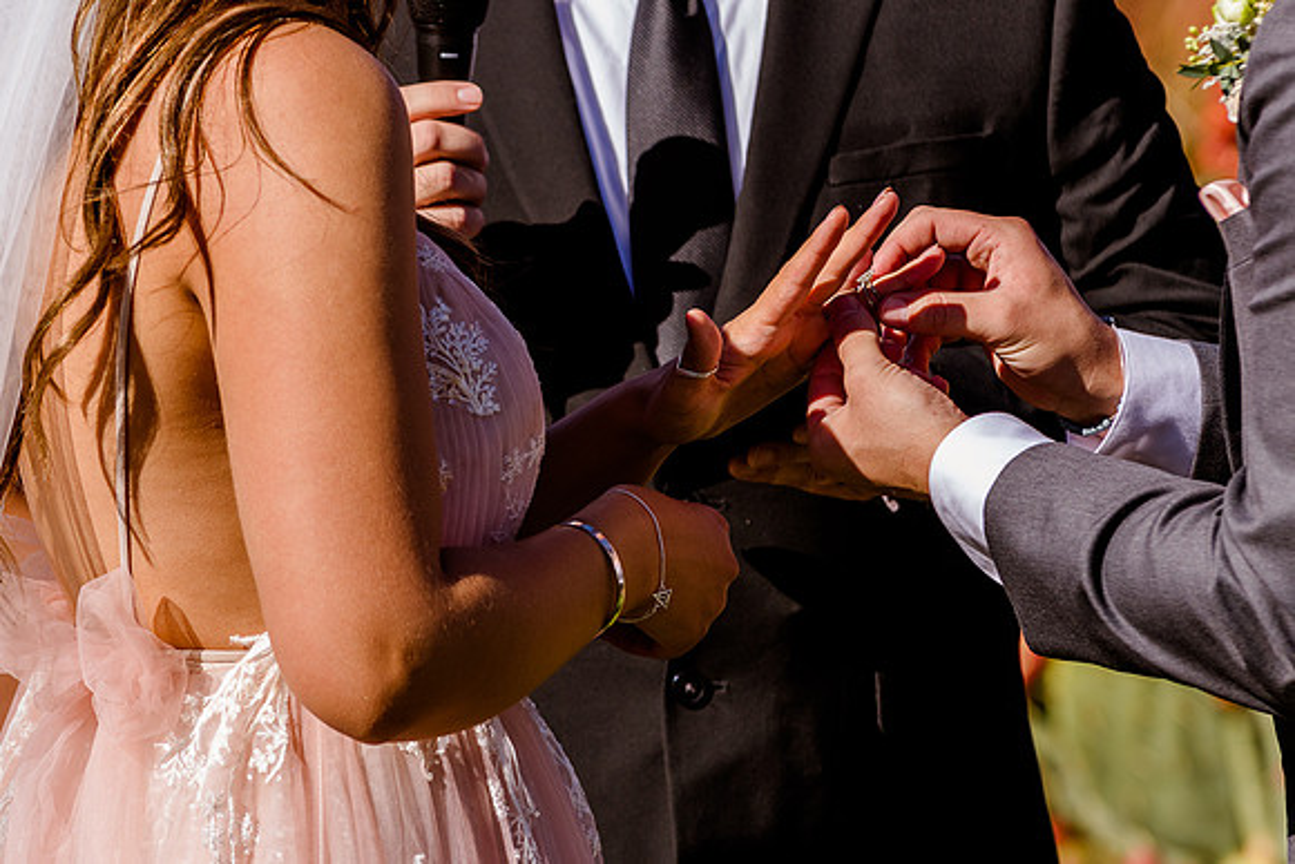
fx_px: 11895
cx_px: 515
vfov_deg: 4.2
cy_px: 259
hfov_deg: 6.2
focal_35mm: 331
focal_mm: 200
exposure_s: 1/800
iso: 200
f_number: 5.6
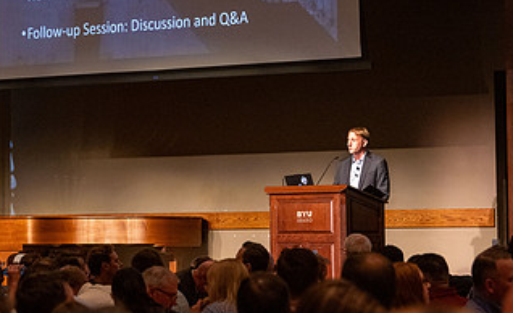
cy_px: 70
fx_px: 2167
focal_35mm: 156
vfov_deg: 8.2
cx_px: 90
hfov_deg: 13.4
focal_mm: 70
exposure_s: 1/200
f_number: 4
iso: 1600
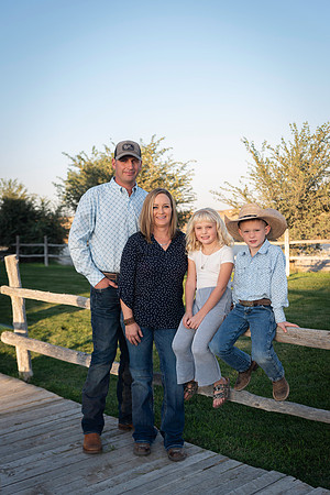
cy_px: 248
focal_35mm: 42
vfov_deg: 46.4
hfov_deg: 31.9
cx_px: 165
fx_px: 577
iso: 100
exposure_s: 1/160
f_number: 3.2
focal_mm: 42
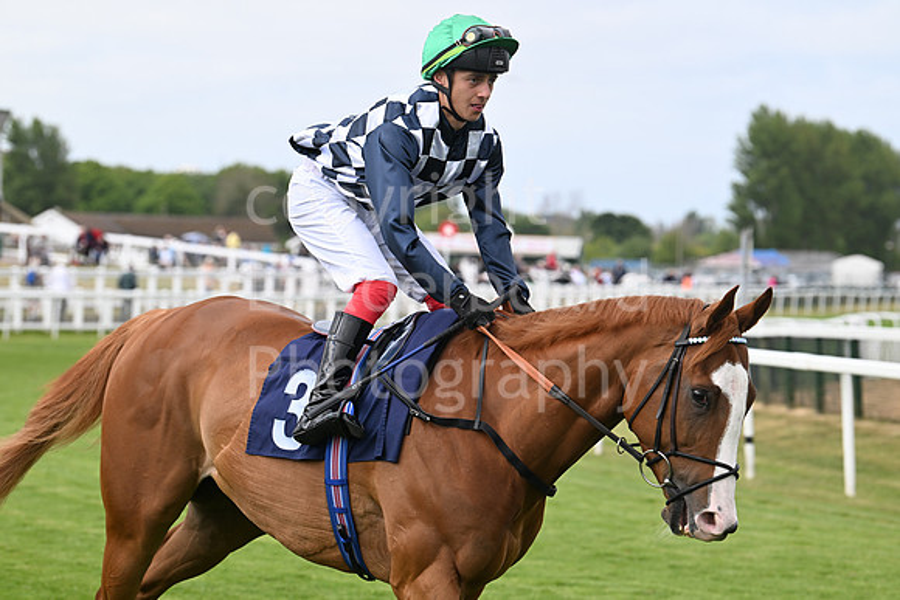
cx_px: 450
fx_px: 4001
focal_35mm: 160
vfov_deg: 8.6
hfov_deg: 12.8
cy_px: 300
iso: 400
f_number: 6.3
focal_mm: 160
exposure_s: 1/800
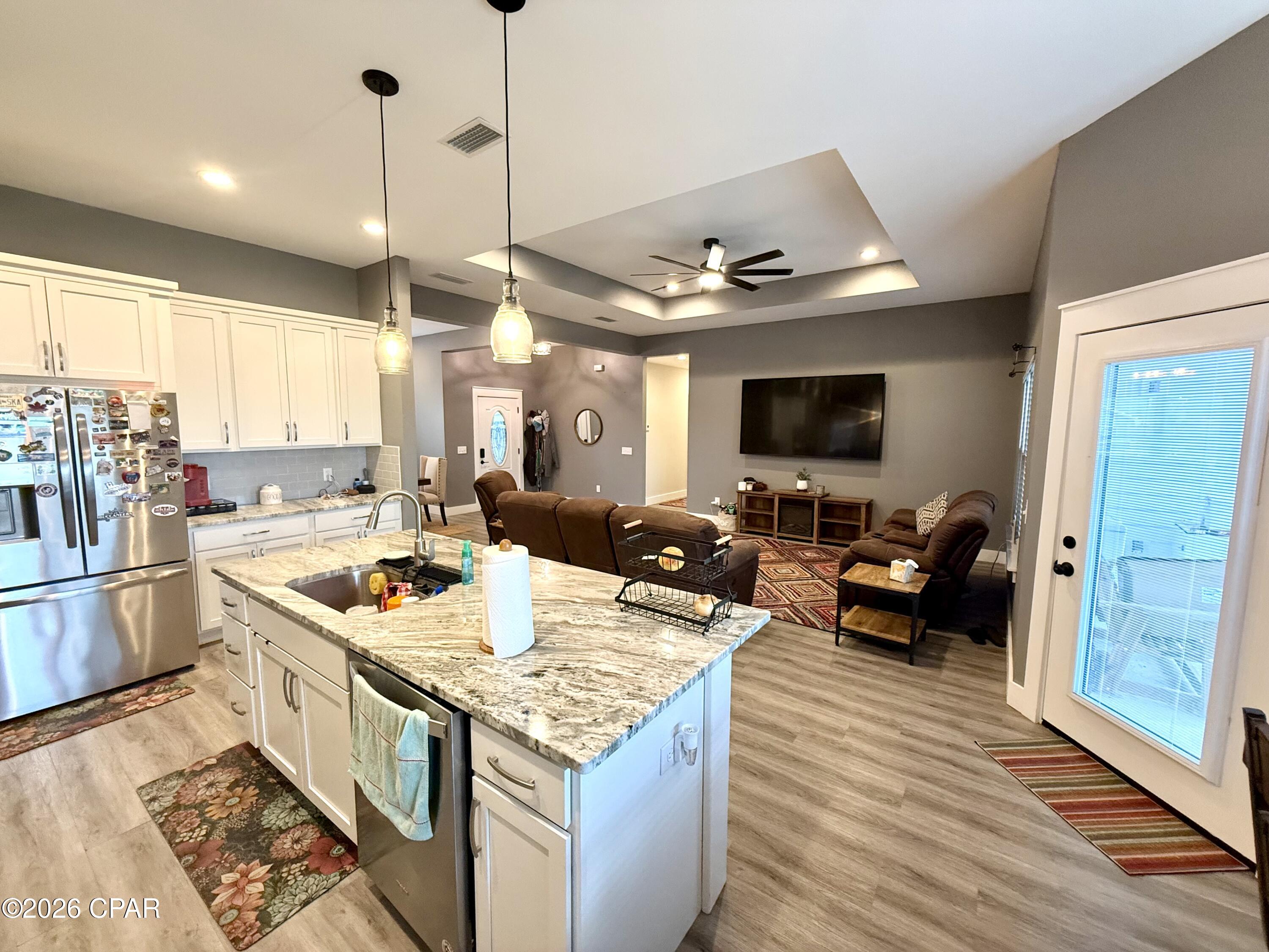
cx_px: 634
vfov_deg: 85.7
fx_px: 513
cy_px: 476
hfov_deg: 102.1
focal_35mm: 14
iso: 400
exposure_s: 1/60
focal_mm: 2.22
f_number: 2.2
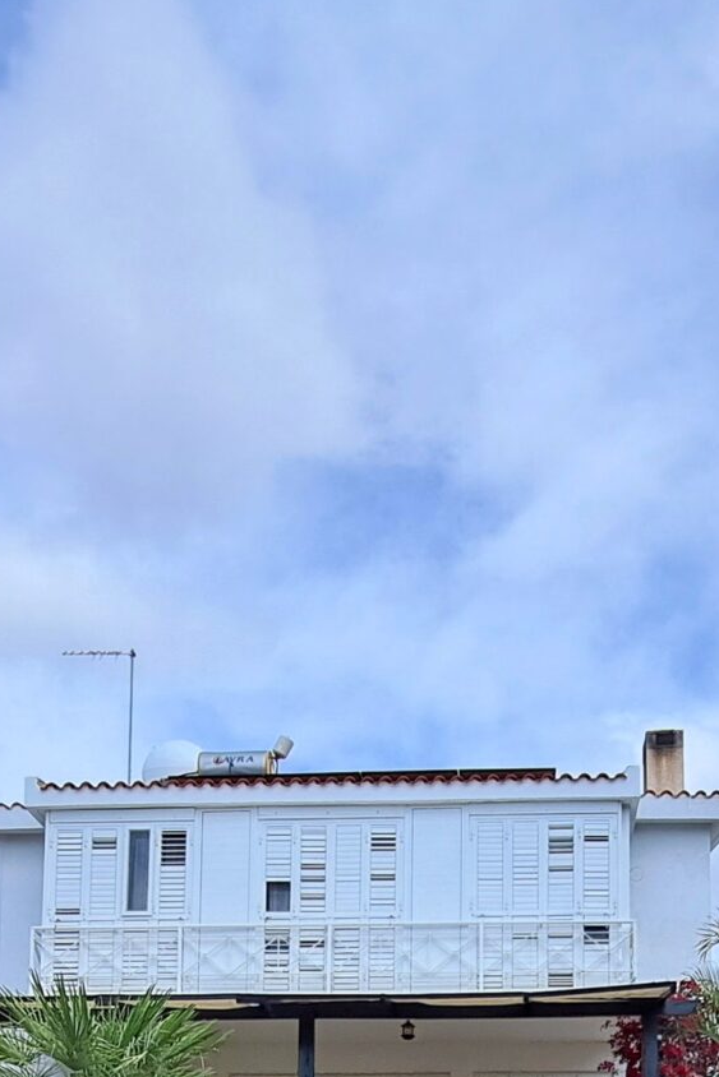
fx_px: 1228
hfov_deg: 32.4
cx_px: 478
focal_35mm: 41
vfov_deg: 38.3
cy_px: 1217
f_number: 2.2
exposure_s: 1/1350
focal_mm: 1.74
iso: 50
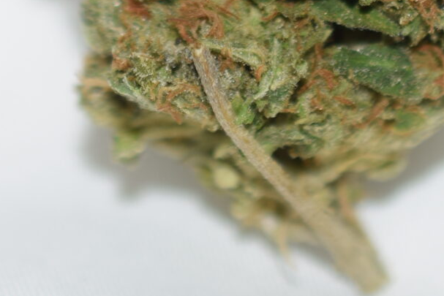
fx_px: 3121
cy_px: -263
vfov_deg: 5.3
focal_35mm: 253
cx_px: 323
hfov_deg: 8.1
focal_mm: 40
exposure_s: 1/60
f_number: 3.2
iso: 100
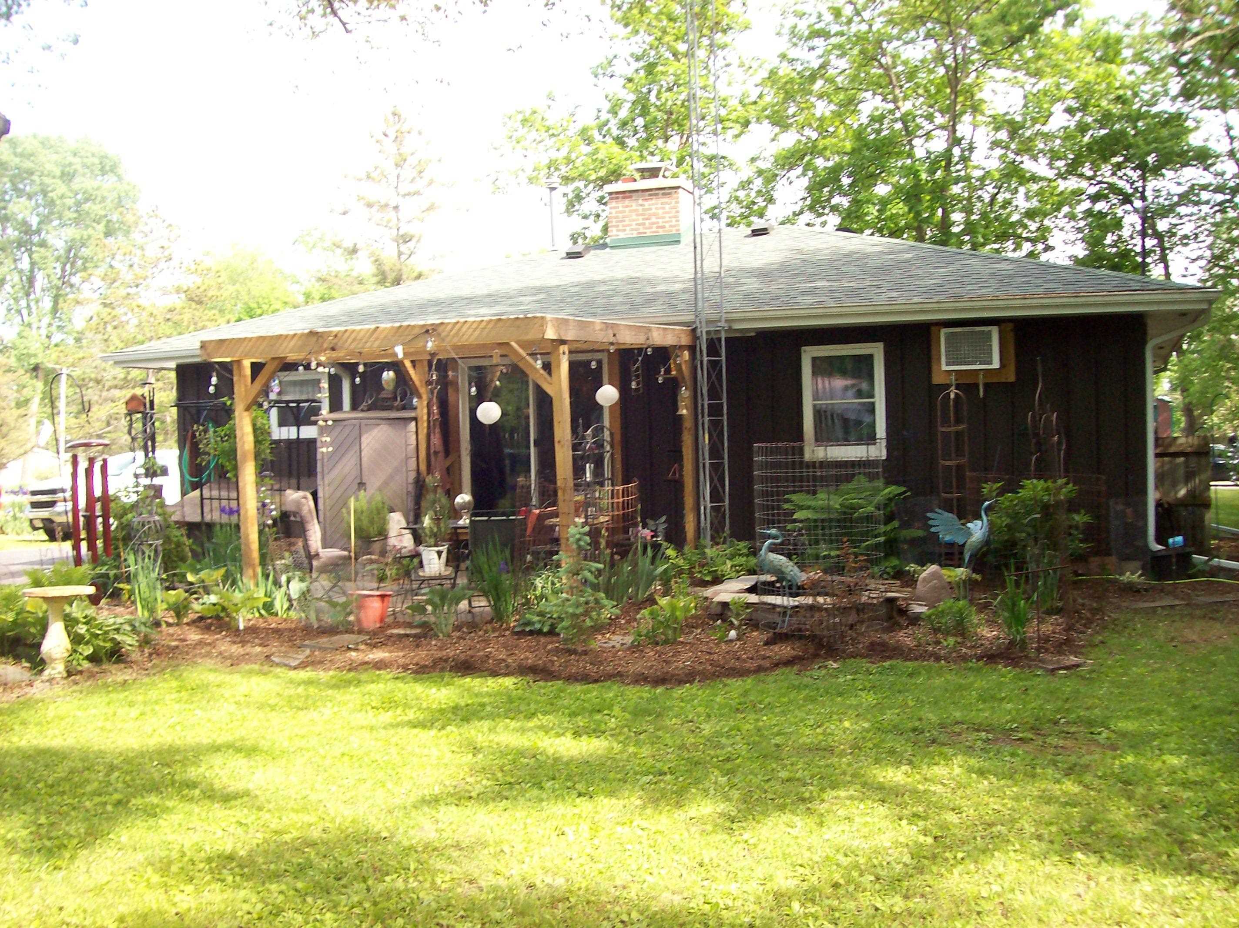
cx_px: 620
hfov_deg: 51.4
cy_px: 464
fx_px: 1288
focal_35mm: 36
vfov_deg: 39.6
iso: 80
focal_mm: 6
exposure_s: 1/157
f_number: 2.7
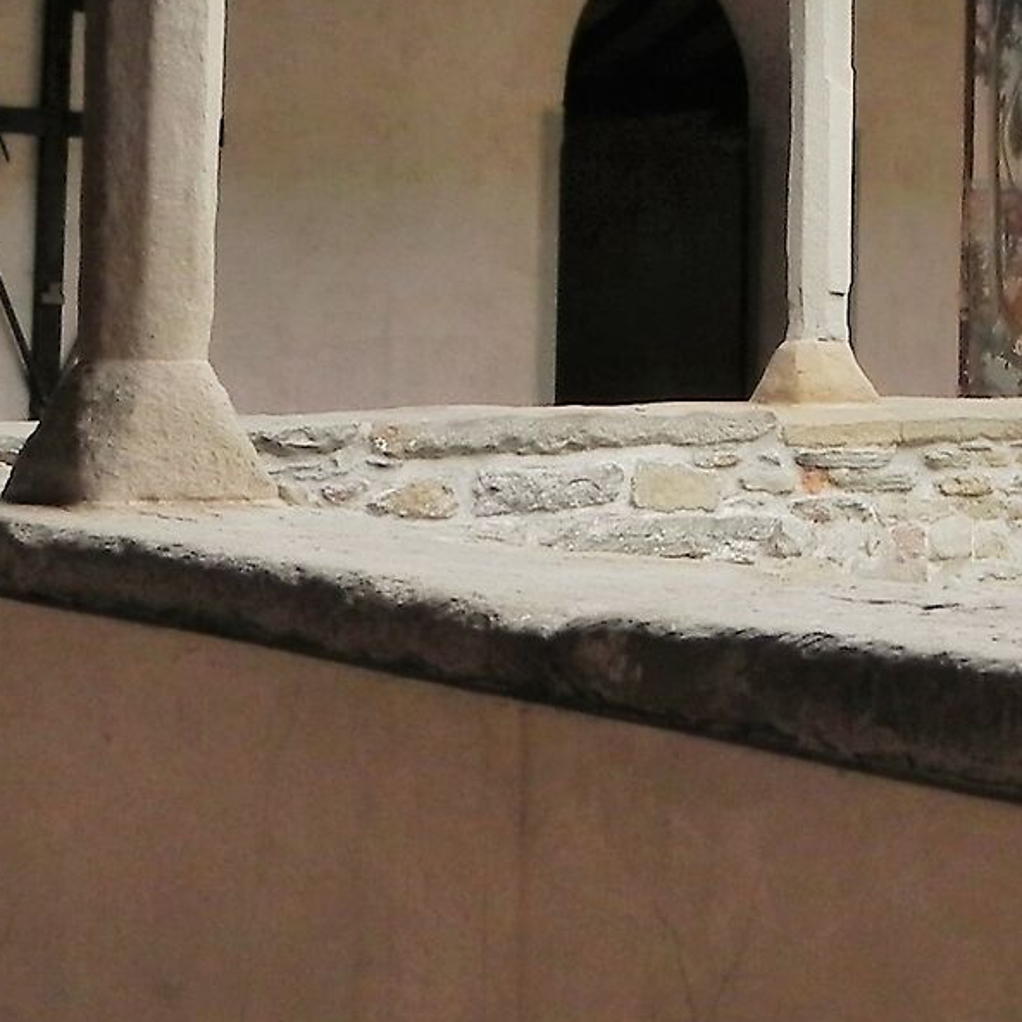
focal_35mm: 93
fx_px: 3106
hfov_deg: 18.5
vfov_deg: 18.5
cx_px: 858
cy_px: 234
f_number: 4
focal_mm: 4.6
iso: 160
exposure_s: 1/127
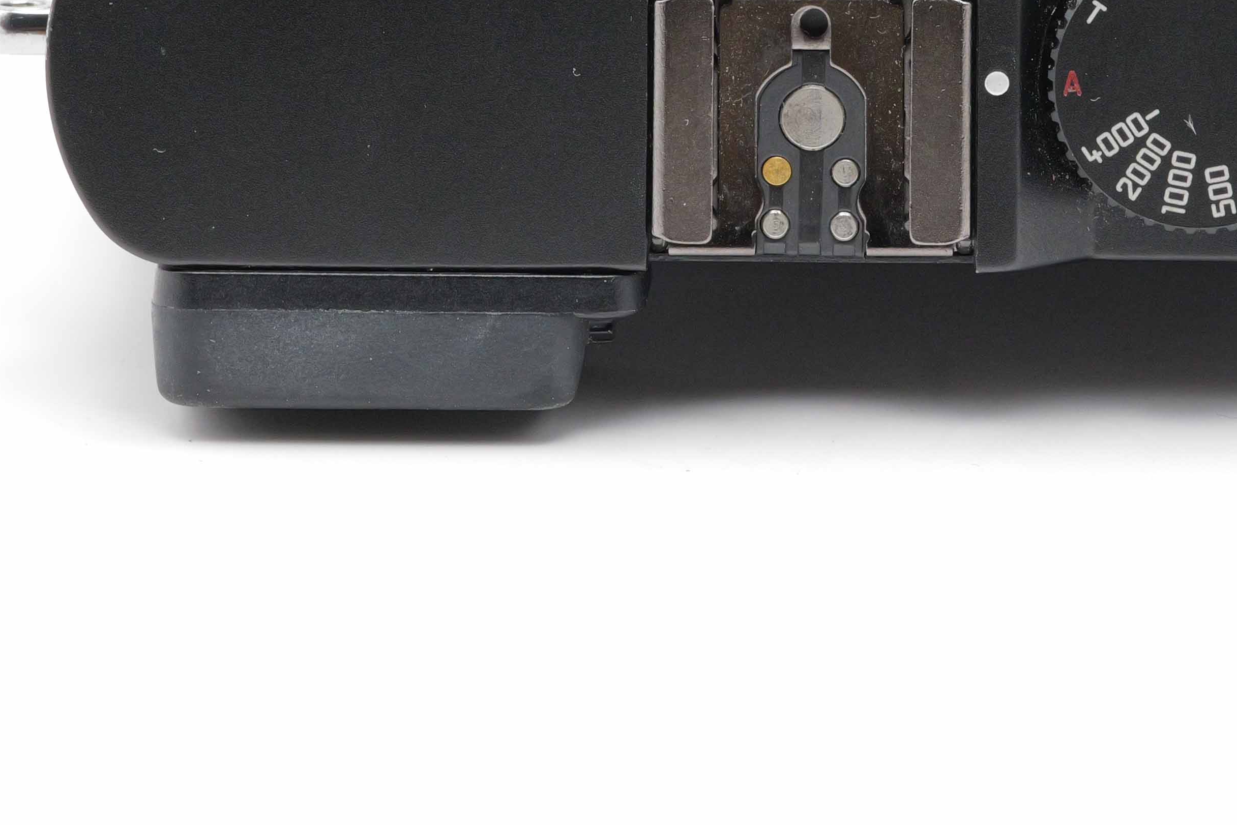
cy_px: -126
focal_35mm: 222
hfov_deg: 9.3
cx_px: 880
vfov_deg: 6.2
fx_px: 7629
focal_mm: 90
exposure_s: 1/100
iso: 3200
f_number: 13
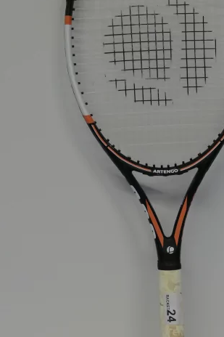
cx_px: 158
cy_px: 164
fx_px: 822
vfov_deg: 23.1
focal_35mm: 88
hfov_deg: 15.5
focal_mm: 18.77
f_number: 3.4
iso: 400
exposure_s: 1/80
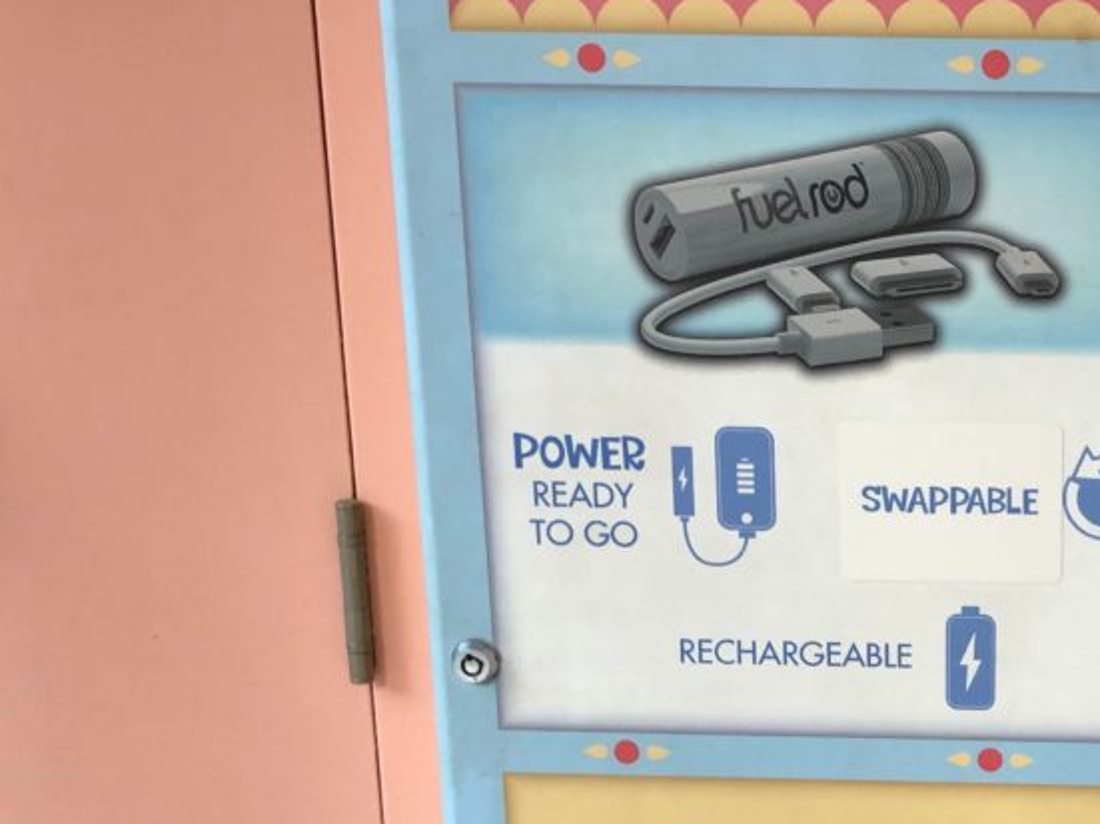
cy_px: 563
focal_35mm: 61
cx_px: 992
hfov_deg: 30.3
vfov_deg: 23.9
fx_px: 1938
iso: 25
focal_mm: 4
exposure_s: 1/30
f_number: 1.8
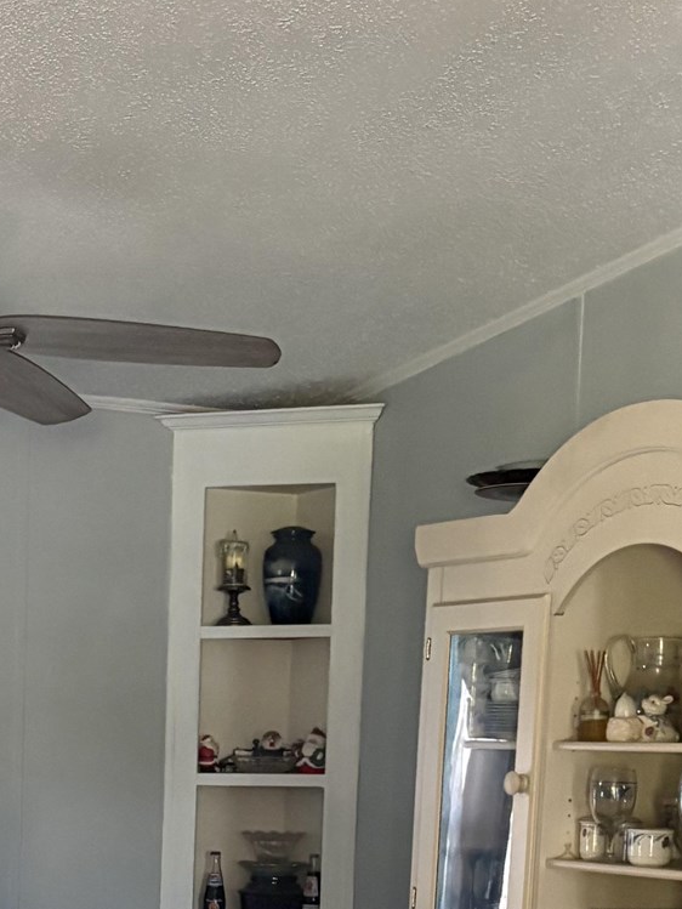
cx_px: 78
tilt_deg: -5.6
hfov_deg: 18.2
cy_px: 956
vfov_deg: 23.2
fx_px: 2101
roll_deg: -1.9
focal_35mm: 80
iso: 500
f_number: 1.6
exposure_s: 1/60
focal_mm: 5.96
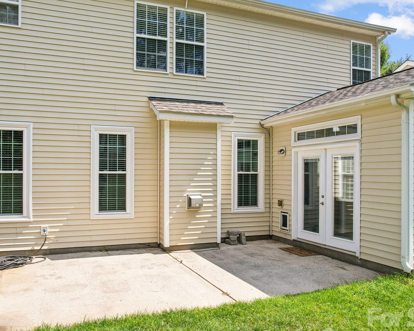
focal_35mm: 28
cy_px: 174
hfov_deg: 61.9
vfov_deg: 51.5
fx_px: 343
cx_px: 174
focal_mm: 8.4
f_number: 2.8
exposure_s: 1/160
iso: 100
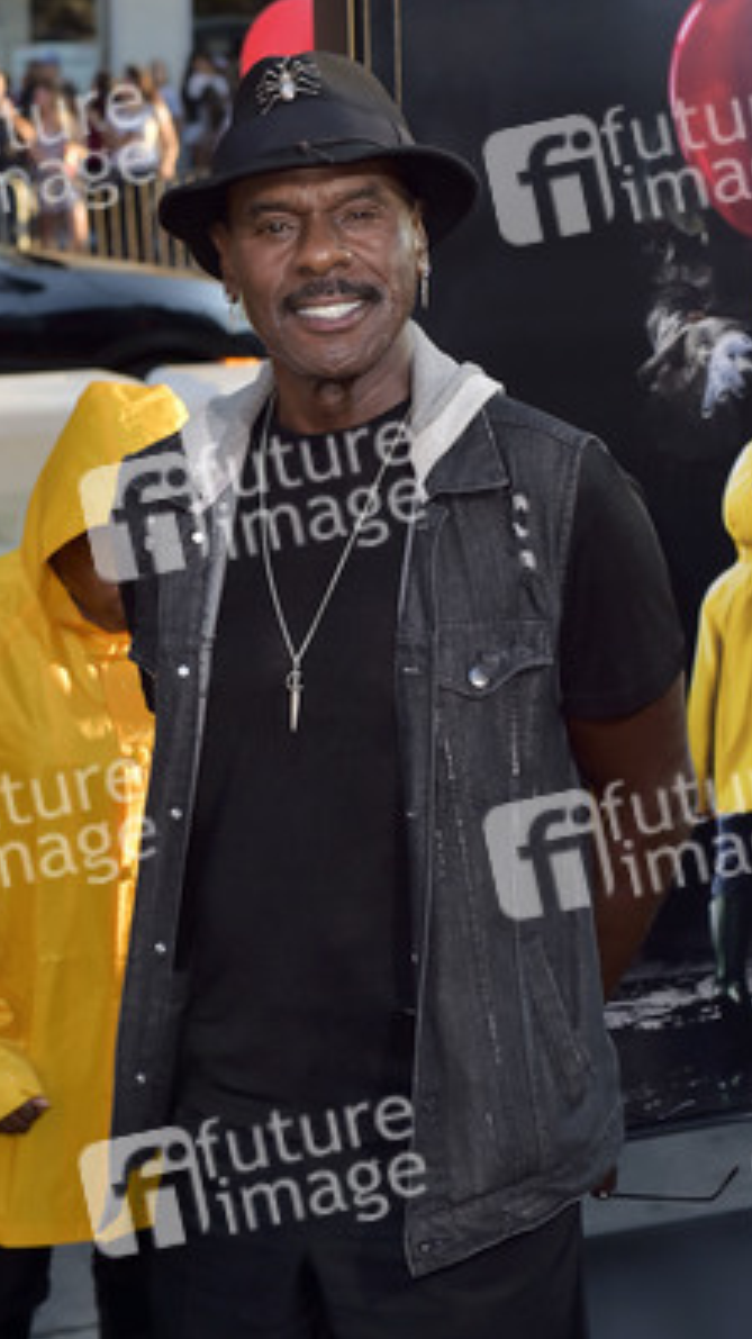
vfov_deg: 28.6
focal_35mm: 74
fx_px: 2626
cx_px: 352
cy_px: 671
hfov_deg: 16.3
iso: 640
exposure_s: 1/320
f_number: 6.3
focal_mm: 70
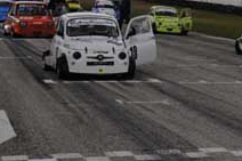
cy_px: -7
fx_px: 739
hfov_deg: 18.3
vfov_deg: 12.3
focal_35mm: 110
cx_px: 219
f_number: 8
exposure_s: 1/250
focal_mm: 32
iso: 100
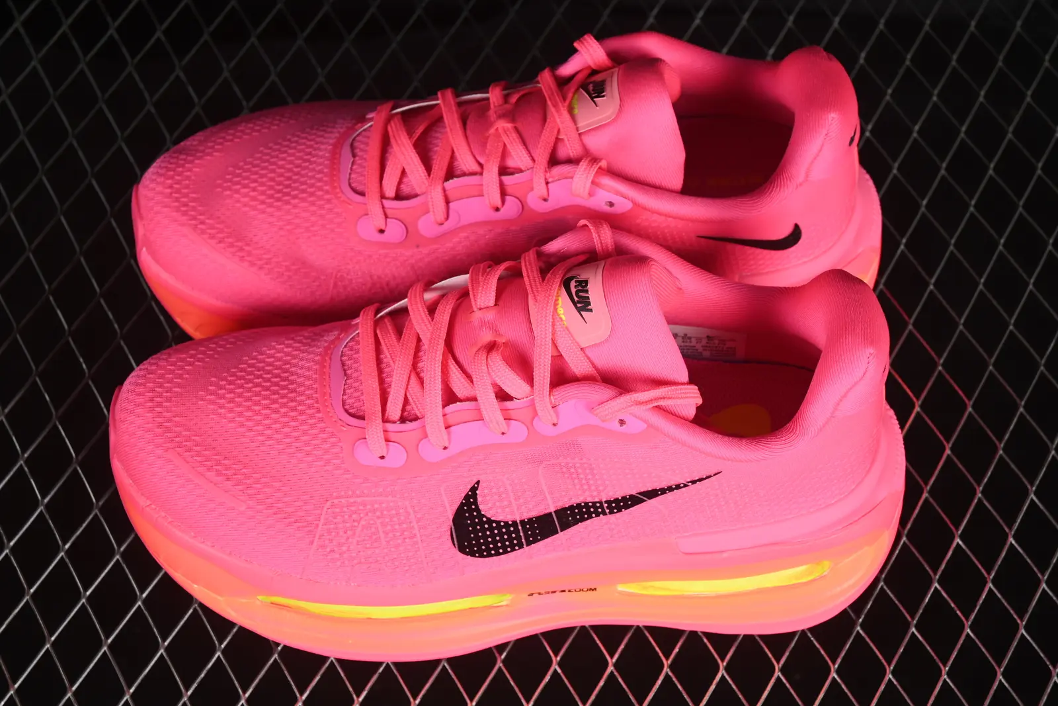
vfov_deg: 18.2
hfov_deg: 27.0
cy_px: 353
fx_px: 2204
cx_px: 529
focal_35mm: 75
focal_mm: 50
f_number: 7.1
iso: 160
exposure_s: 1/80
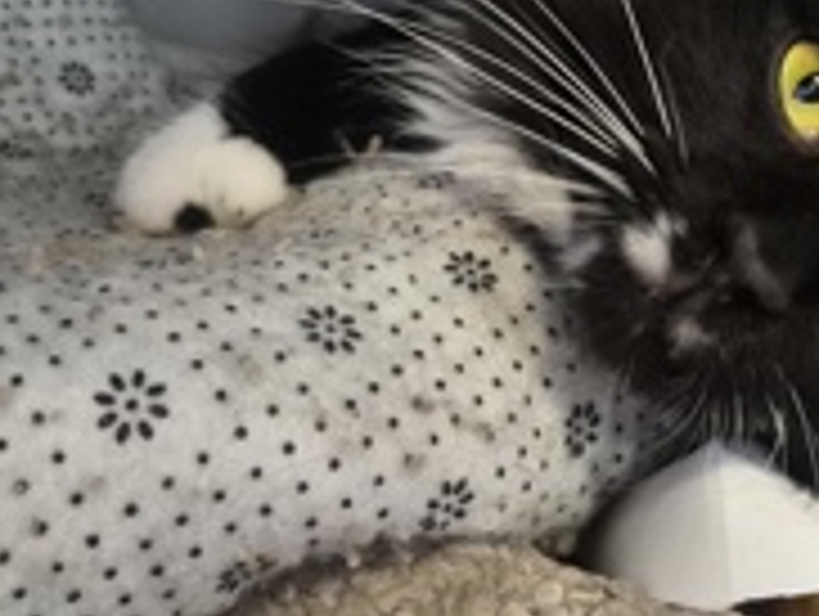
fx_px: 1256
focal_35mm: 53
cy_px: 178
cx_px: 590
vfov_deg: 27.3
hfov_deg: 35.5
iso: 2000
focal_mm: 5.4
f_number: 1.8
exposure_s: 1/120
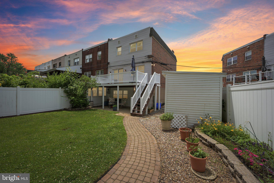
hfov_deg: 104.3
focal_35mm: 14
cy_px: 92
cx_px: 137
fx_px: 107
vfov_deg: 81.2
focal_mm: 14
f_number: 8
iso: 100
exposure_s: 1/125
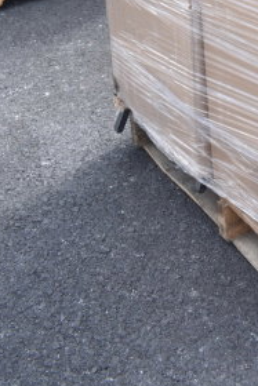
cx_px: 414
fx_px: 1052
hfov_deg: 13.0
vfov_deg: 18.6
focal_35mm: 98
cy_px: -179
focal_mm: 20
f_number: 5.6
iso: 200
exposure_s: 1/125
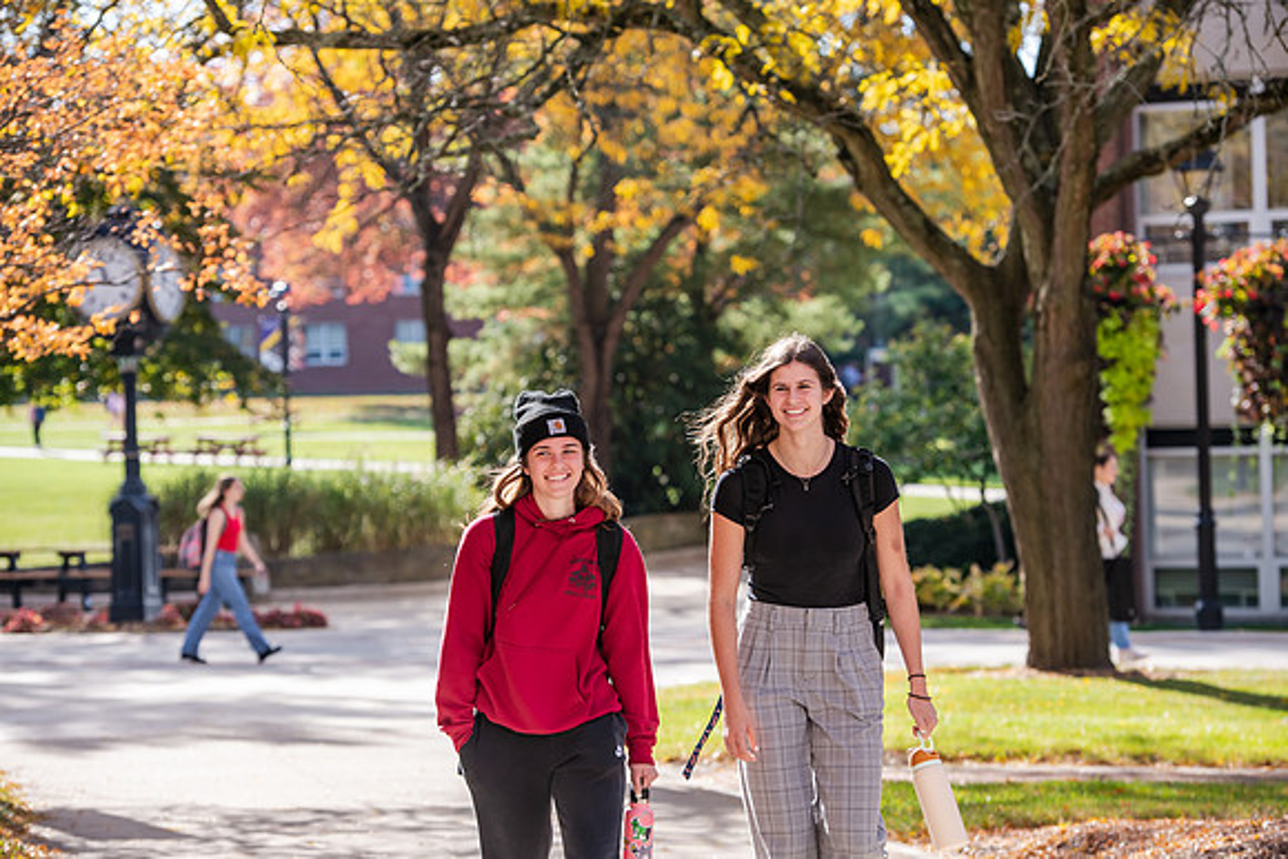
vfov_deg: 11.8
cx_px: 644
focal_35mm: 116
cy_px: 430
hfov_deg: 17.6
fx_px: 4151
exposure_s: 1/500
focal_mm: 116
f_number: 4.5
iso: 200
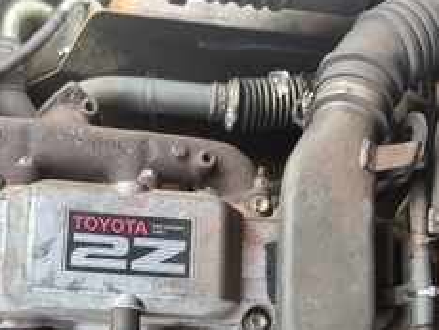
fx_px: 635
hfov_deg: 38.1
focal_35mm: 50
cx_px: 210
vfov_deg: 28.0
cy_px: 301
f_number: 1.78
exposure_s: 1/121
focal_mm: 6.76
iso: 160
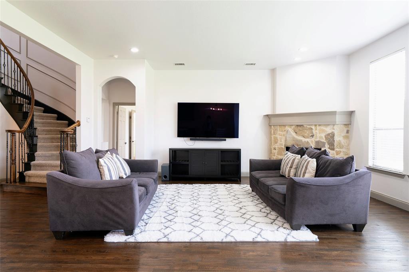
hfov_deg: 81.2
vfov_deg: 59.5
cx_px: 204
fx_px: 238
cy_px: 136
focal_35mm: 21
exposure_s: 1/10
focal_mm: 14
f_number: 5
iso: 250
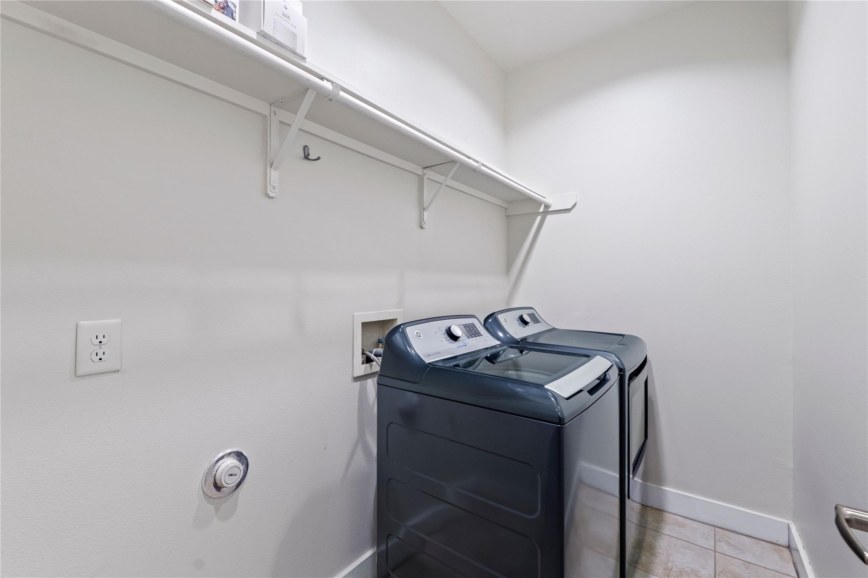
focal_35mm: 15
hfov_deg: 100.4
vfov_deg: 77.3
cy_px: 289
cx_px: 434
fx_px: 362
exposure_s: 4
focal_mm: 10
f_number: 11
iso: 250
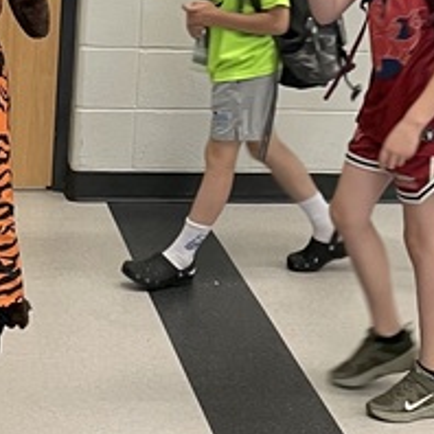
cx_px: 202
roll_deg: -4.1
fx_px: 1688
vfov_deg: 13.8
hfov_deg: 14.6
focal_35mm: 119
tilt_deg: -1.3
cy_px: -208
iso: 80
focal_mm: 4.2
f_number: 1.6
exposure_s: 1/60
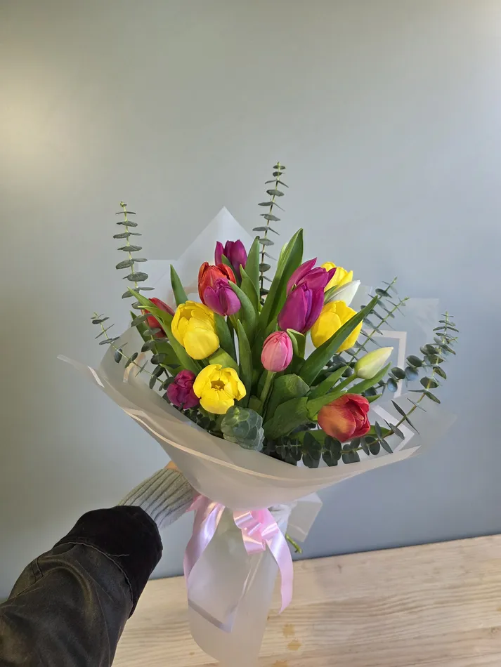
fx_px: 444
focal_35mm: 23
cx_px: 250
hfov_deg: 58.9
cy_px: 334
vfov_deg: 73.9
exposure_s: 1/180
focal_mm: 6.3
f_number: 1.7
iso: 200
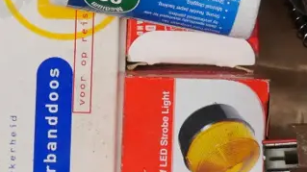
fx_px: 1595
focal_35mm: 196
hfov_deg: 11.0
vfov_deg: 6.1
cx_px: 119
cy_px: -98
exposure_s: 1/60
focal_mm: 28
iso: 3200
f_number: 5.5
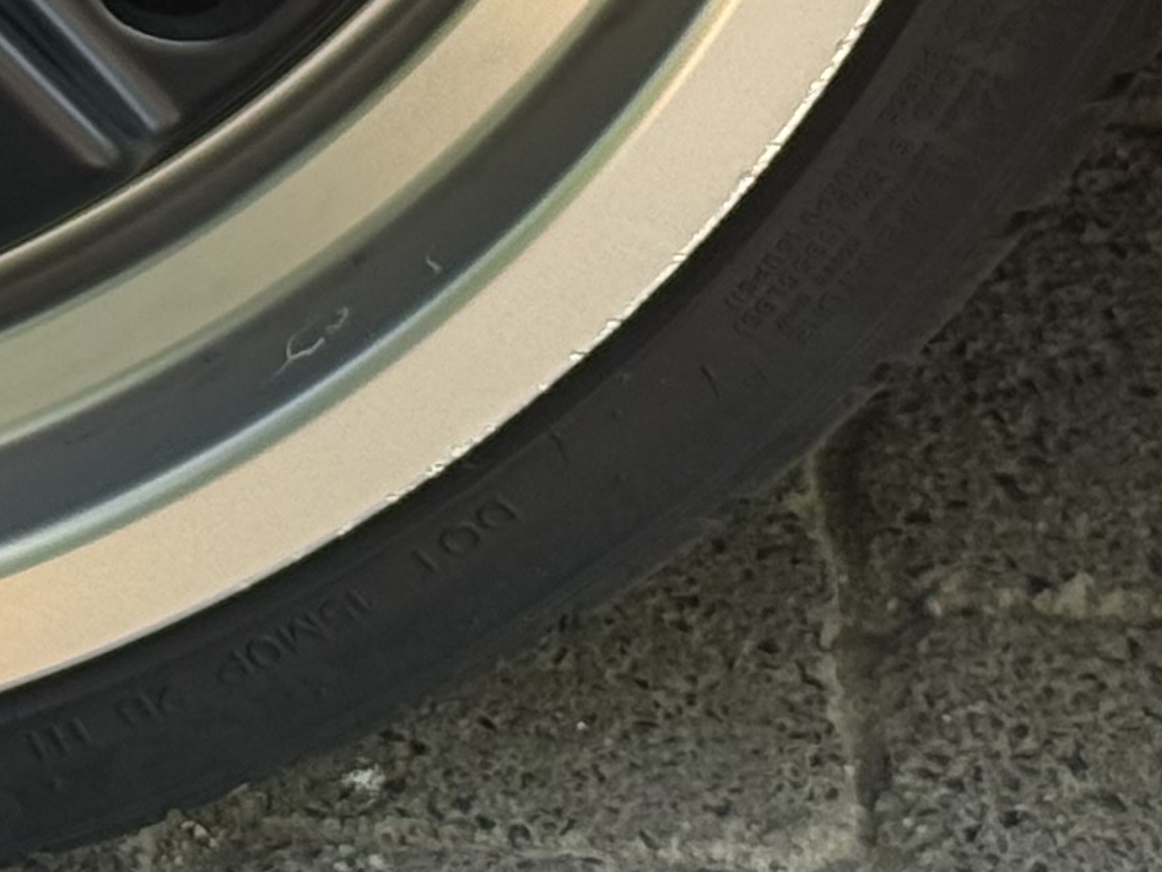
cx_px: -574
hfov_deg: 8.6
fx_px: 7553
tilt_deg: -30.5
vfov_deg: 6.5
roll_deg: +0.8
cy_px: -592
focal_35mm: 225
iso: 160
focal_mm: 6.76
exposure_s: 1/242
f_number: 1.78
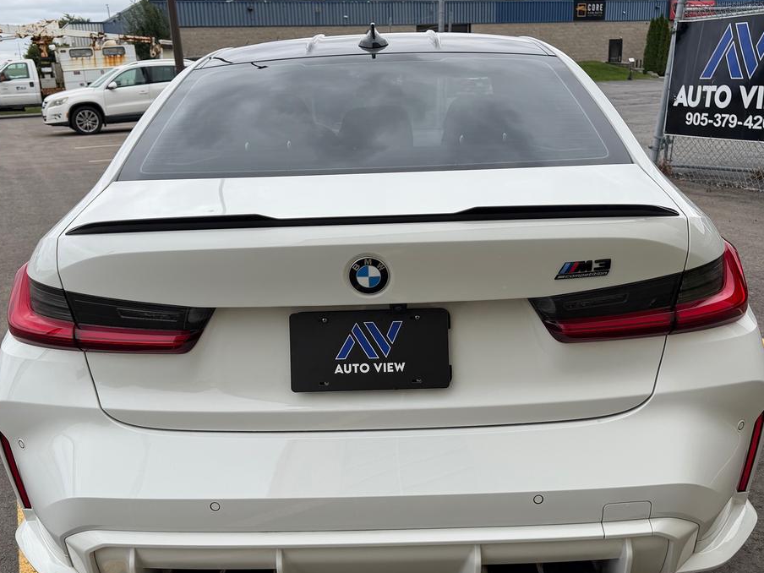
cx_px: 379
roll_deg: +2.4
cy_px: 301
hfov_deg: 54.0
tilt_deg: -16.6
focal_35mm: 34
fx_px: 750
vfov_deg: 41.8
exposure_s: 1/1689
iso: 80
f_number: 1.78
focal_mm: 6.76
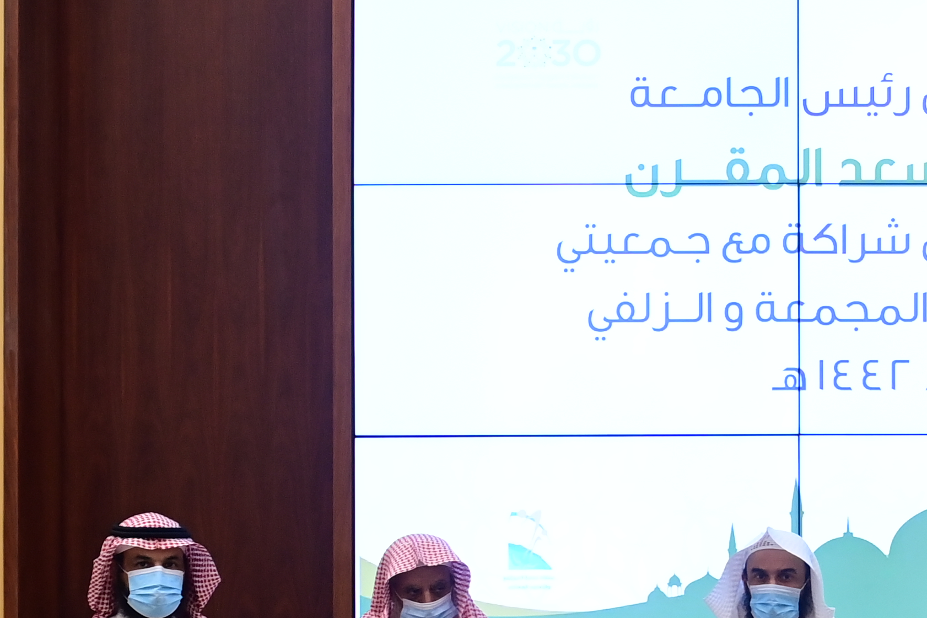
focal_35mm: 96
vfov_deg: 14.0
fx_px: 2472
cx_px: 1112
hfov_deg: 19.9
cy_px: 663
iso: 1600
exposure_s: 1/125
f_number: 4
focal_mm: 29
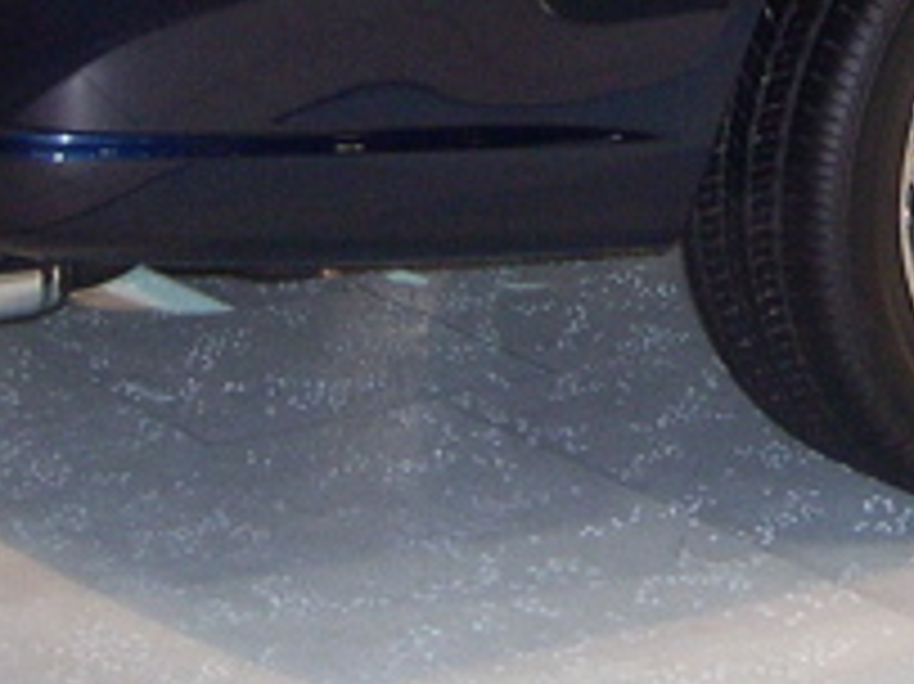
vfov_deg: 9.7
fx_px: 3958
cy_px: -162
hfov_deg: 12.8
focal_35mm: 150
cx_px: 1117
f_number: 2.8
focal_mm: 8
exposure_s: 1/60
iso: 226
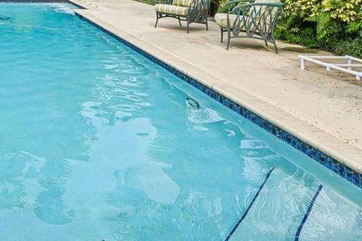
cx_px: -12
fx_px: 422
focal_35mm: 42
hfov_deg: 39.9
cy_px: -37
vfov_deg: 28.4
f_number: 6.3
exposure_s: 1/400
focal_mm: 14
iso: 100
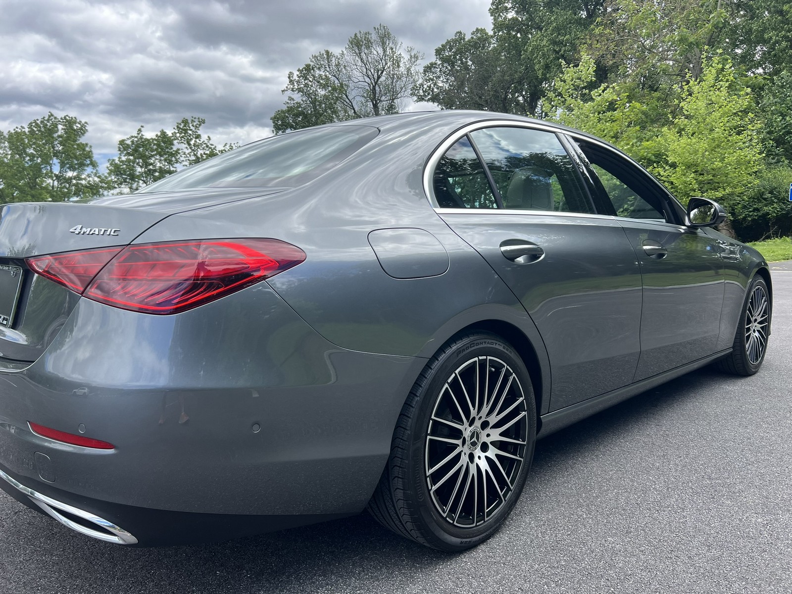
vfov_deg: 53.1
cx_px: 396
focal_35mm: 26
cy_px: 297
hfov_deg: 67.3
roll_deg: -1.8
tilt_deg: -5.8
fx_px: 595
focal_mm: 5.7
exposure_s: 1/1698
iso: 50
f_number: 1.5
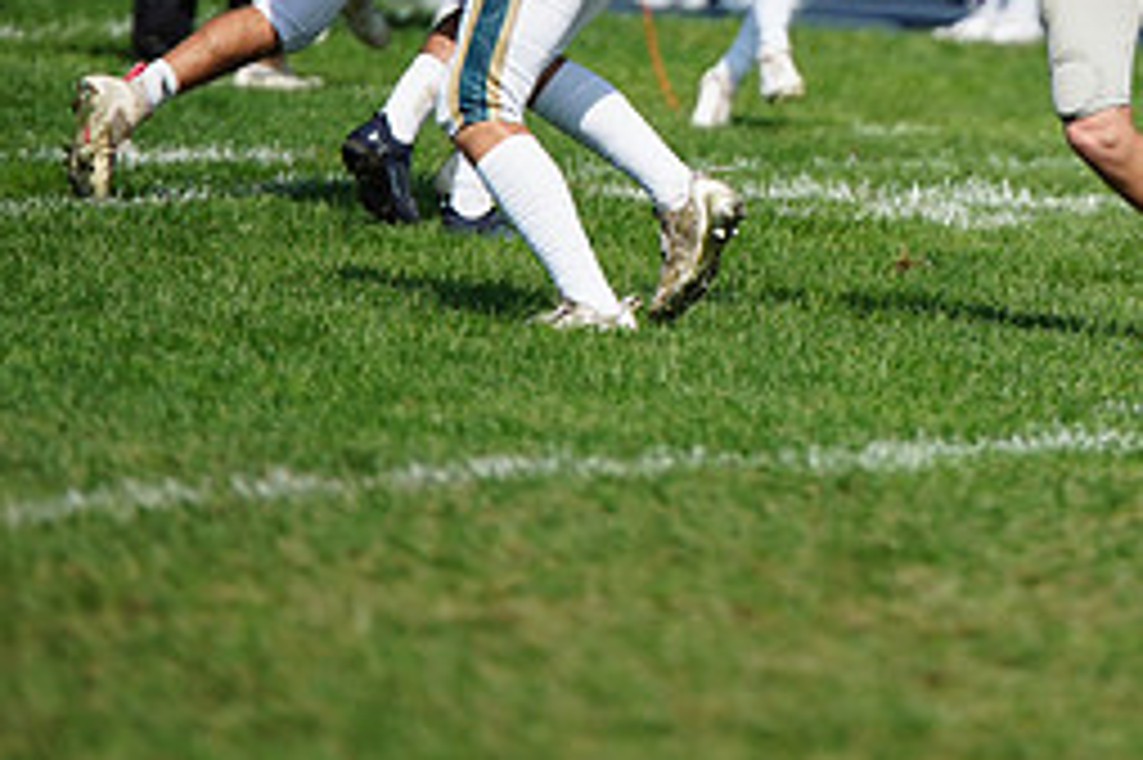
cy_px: -56
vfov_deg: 2.0
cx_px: 1012
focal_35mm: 686
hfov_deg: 3.0
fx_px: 21766
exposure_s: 1/8000
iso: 400
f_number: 2.8
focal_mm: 300
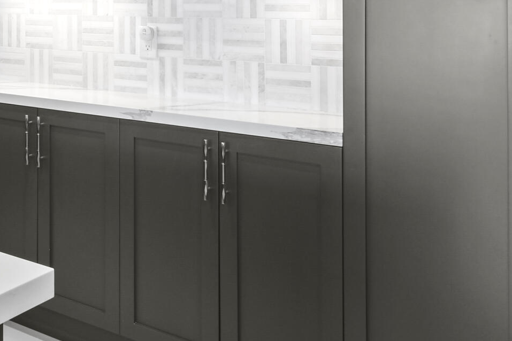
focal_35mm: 47
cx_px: -27
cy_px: 34
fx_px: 668
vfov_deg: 27.6
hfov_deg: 36.6
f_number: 11
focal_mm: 10
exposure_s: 1
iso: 100
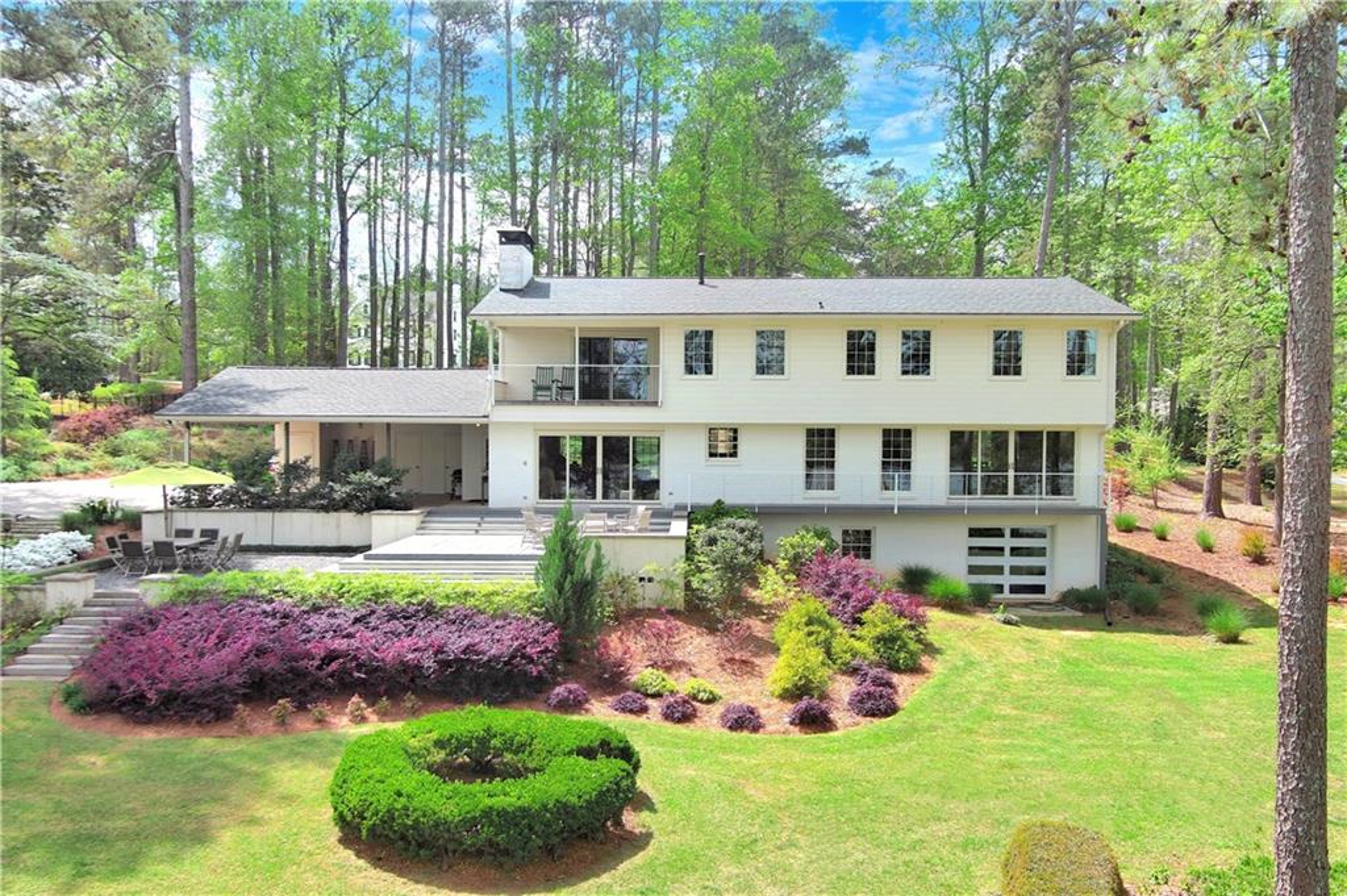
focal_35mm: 29
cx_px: 674
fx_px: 1084
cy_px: 448
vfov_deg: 44.9
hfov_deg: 63.7
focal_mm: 10.57
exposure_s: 1/714
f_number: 2.8
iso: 100
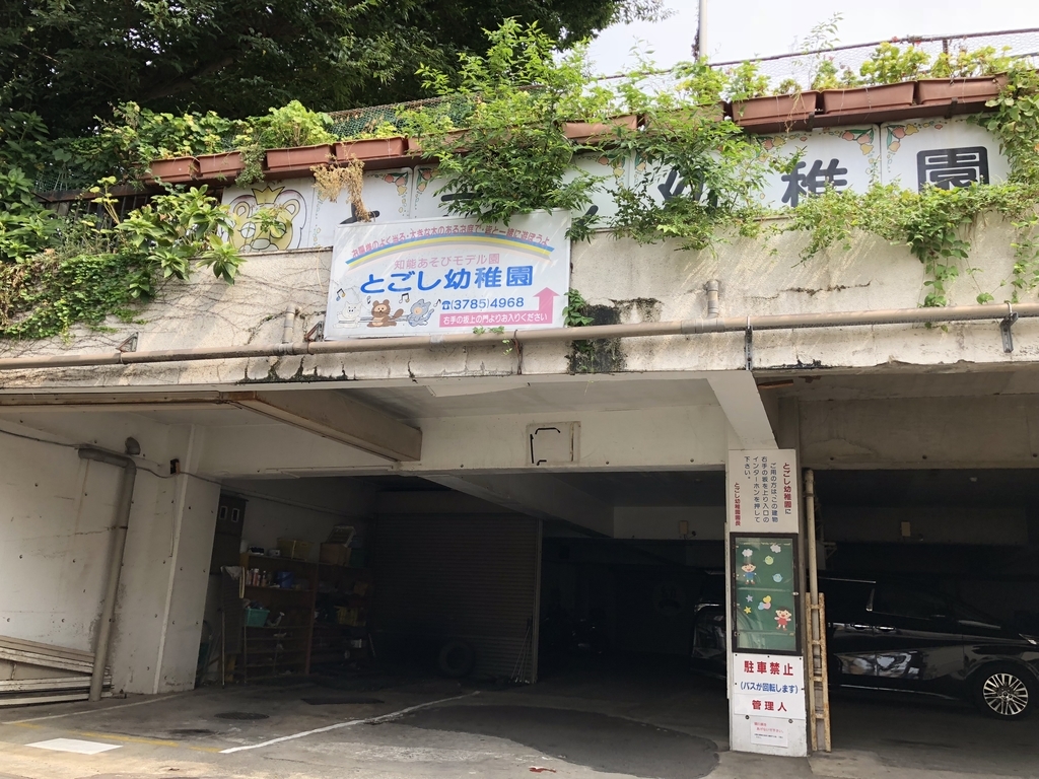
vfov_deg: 49.7
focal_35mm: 28
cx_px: 520
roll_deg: -2.2
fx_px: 840
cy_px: 390
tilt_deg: +18.0
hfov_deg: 63.4
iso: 20
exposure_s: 1/454
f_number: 1.8
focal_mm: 4
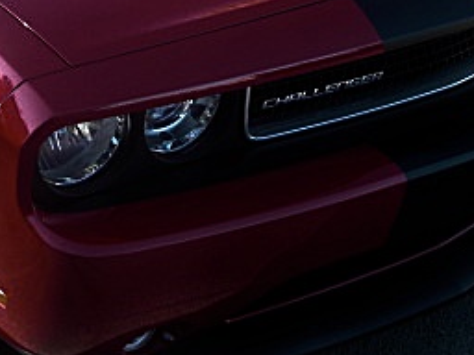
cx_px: 111
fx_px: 1232
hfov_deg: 21.6
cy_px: 30
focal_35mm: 90
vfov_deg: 16.2
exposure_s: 1/125
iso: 50
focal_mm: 6.3
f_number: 2.8
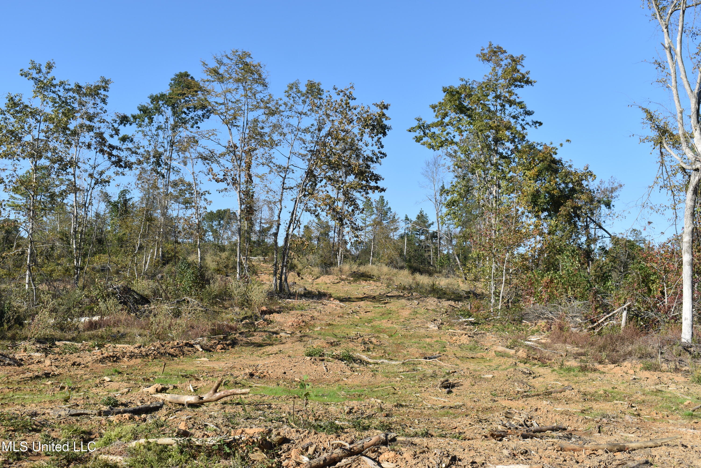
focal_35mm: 46
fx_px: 905
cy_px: 234
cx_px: 350
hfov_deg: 42.3
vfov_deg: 28.9
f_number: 8
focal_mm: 31
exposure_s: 1/250
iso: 100
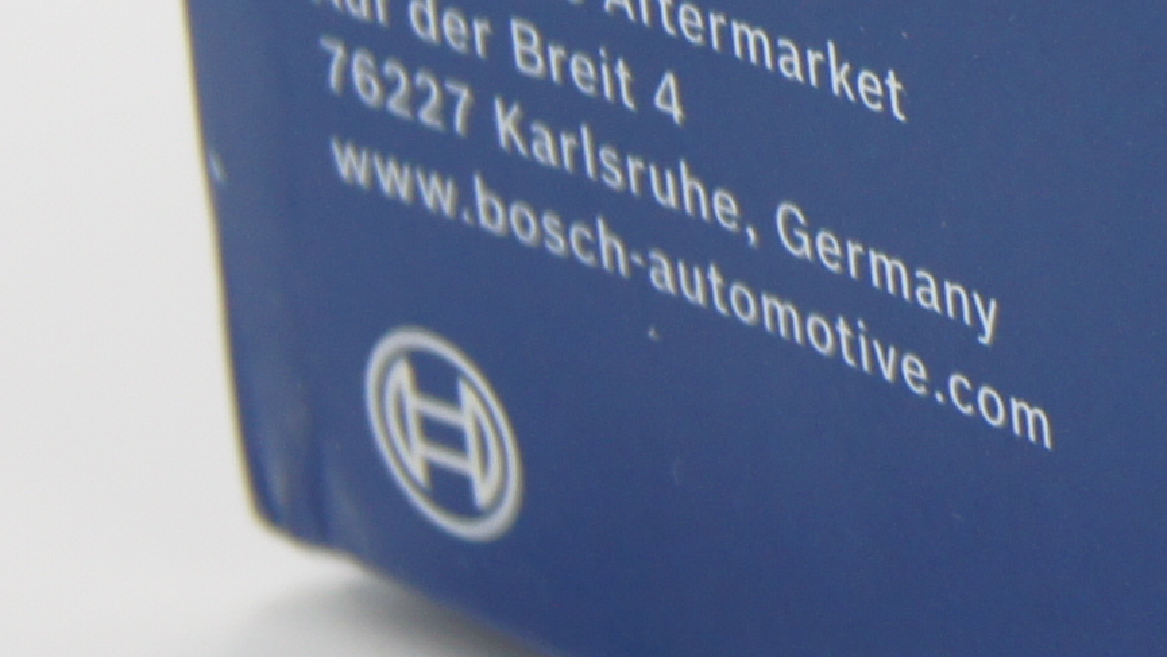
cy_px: -395
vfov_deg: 4.1
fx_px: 9031
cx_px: 2777
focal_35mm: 292
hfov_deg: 7.0
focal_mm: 35
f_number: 5.6
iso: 200
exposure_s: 1/125
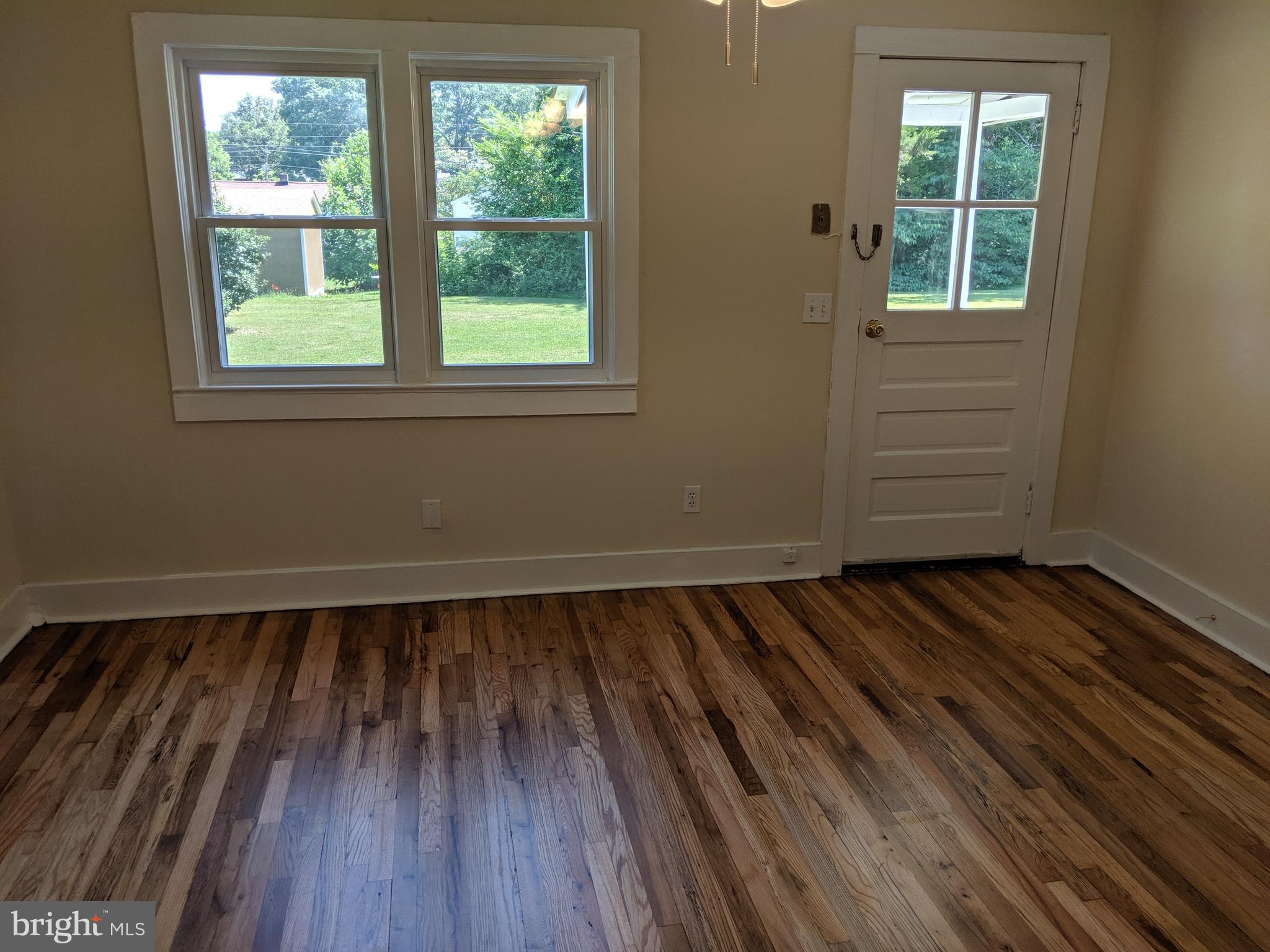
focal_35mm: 27
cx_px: 635
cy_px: 476
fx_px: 991
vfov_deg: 51.4
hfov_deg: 65.3
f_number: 1.8
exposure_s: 1/354
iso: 46
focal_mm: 4.44
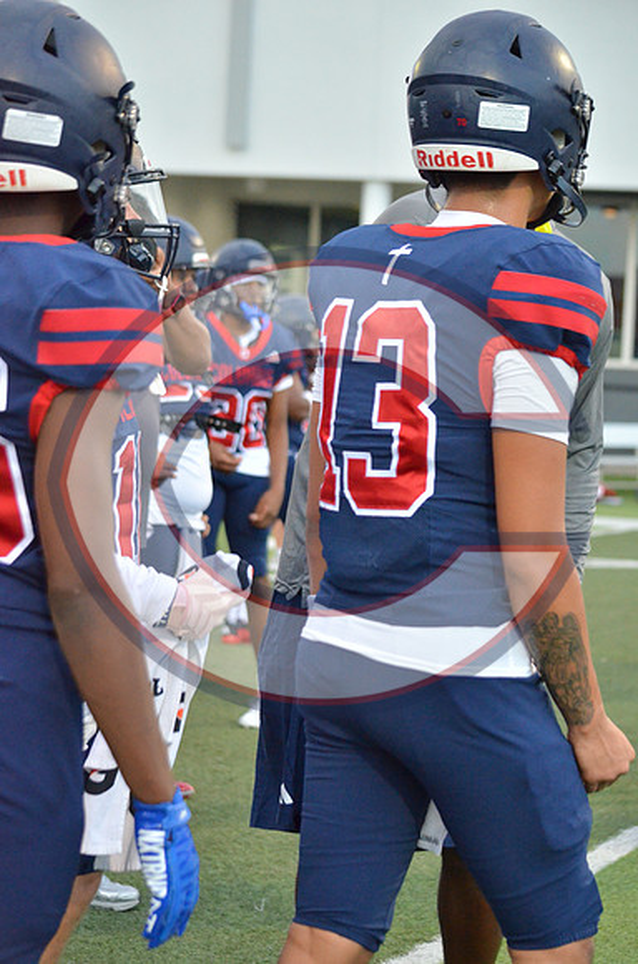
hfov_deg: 11.4
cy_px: 482
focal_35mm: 120
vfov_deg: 17.1
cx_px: 319
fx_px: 3205
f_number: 4.5
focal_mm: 80
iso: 2800
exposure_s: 1/500
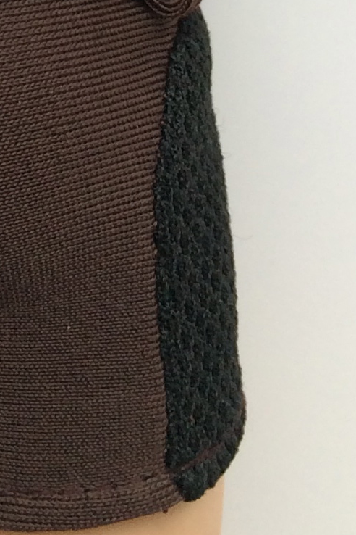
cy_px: -542
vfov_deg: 12.9
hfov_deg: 9.8
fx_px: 2047
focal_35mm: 138
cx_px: -83
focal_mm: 4.12
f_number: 2.2
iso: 40
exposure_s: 1/60
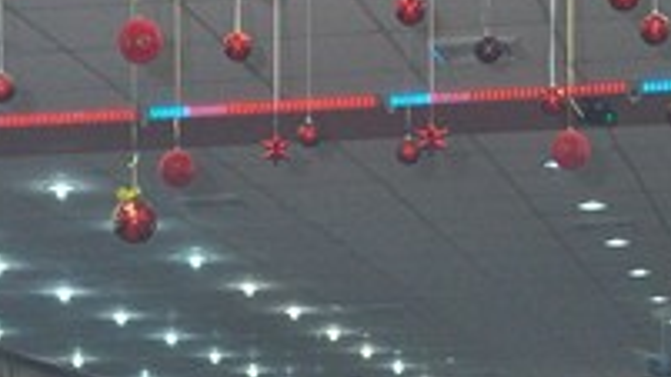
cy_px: 821
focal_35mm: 138
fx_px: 2455
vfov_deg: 8.2
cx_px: 232
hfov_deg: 15.5
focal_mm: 34
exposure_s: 1/100
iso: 1250
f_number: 6.3
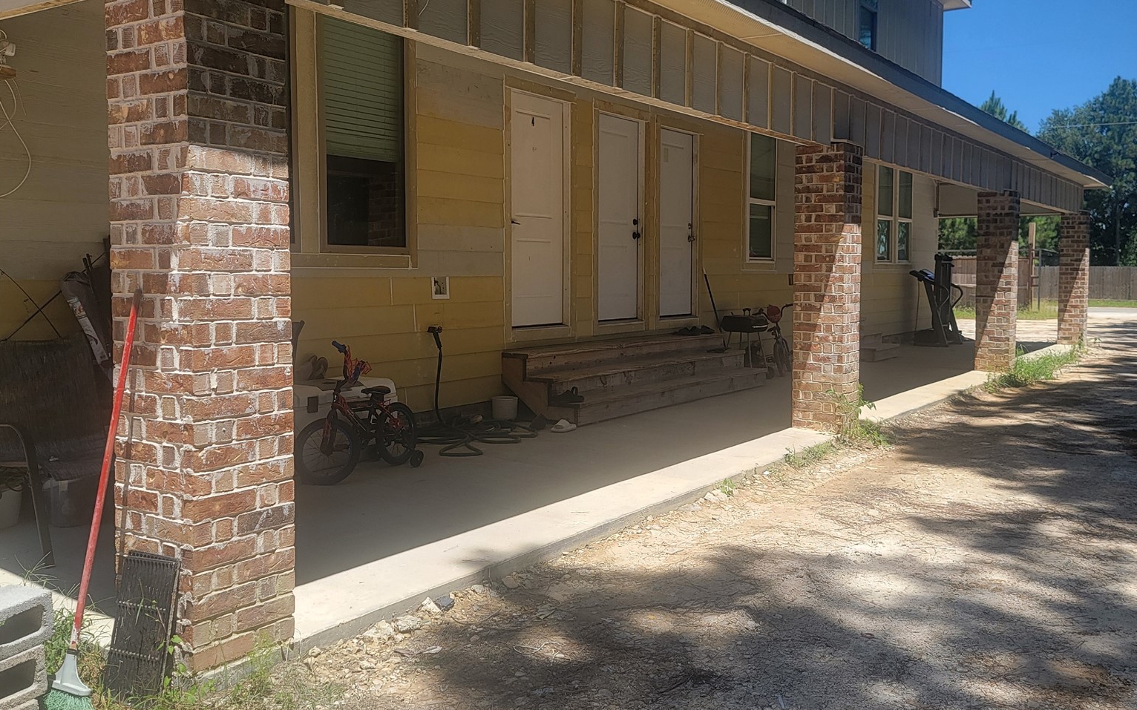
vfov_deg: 37.2
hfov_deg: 56.7
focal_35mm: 34
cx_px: 568
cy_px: 308
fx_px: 1053
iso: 16
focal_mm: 6.7
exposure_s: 1/679
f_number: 1.8
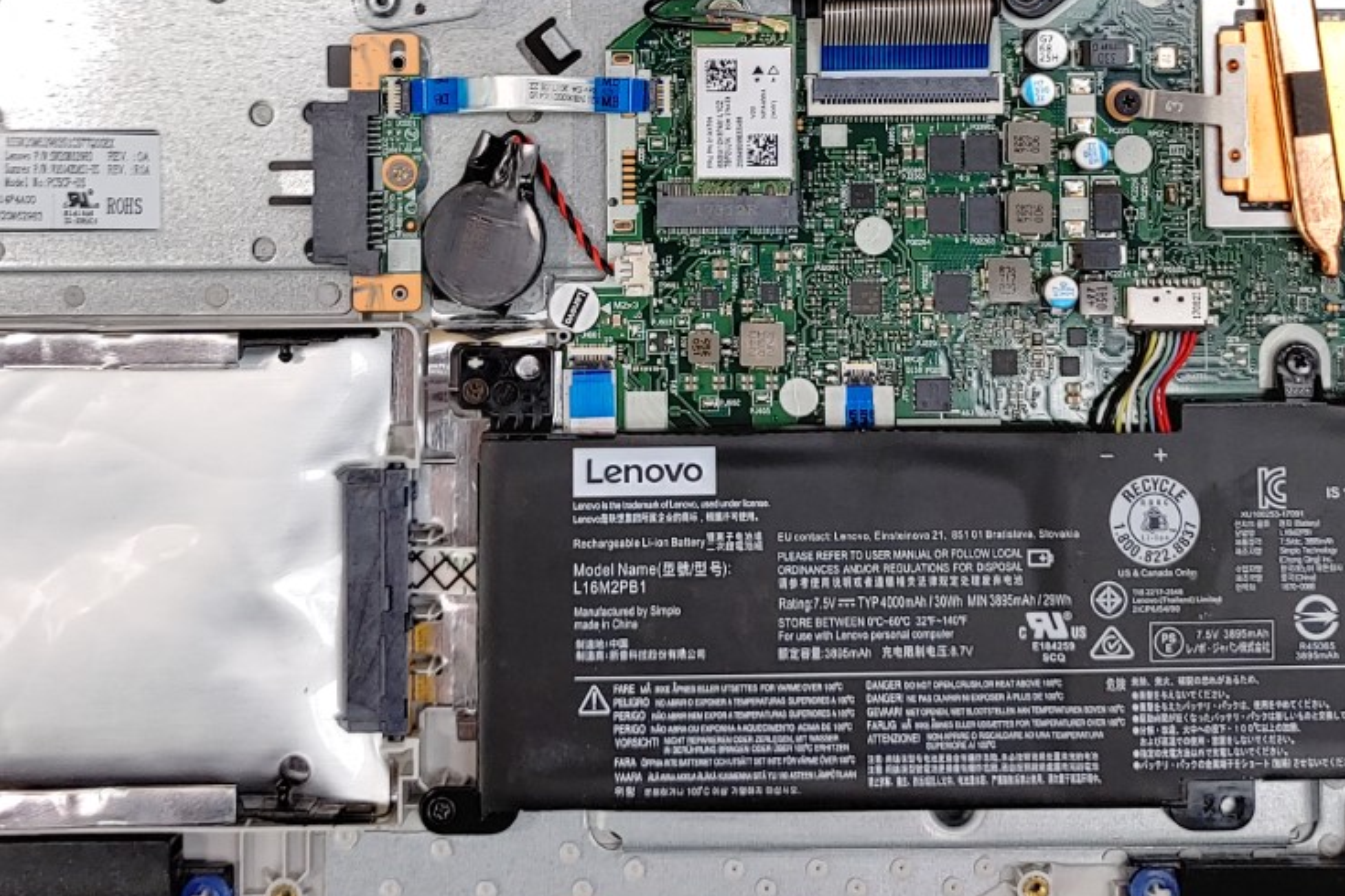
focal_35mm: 53
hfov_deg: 37.5
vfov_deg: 24.9
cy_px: 117
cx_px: 672
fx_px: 1980
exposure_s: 1/258
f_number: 1.8
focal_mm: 4.36
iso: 50
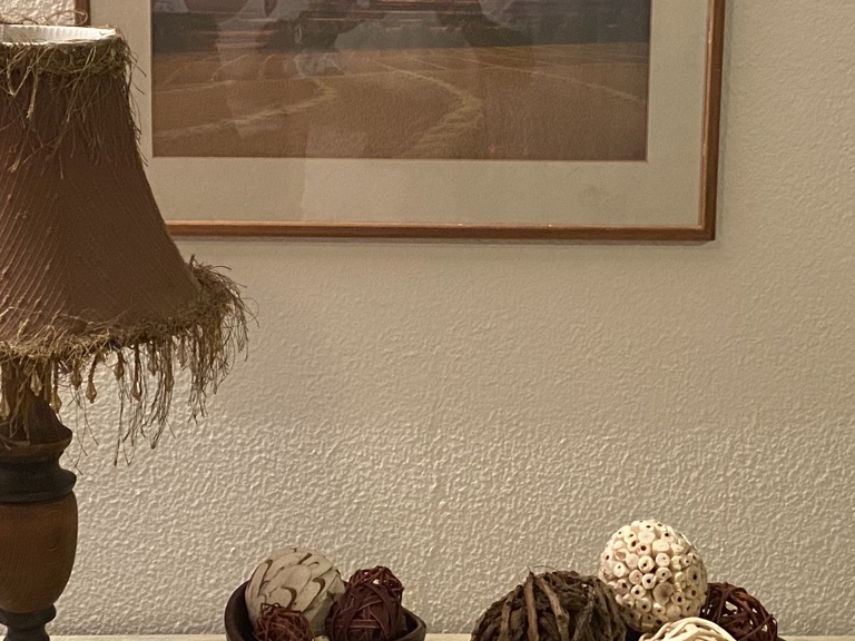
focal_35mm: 65
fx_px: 1605
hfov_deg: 29.8
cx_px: 423
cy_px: 210
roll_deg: -1.1
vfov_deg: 22.5
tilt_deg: -7.1
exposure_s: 1/25
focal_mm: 4.25
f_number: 1.8
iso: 640
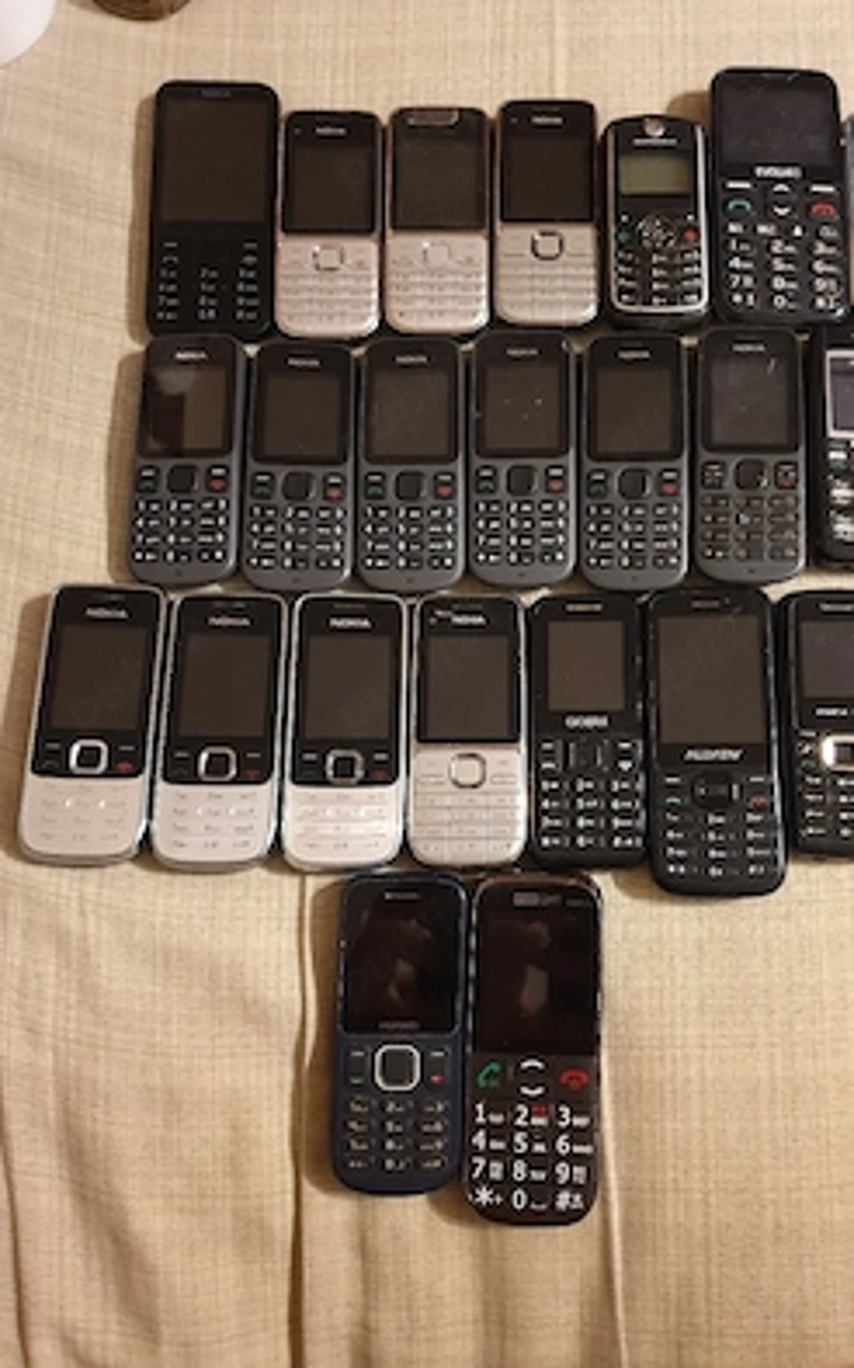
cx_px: 517
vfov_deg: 66.5
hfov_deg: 44.3
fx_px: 1043
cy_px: 687
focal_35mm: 28
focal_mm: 4.3
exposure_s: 1/13
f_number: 1.5
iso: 250
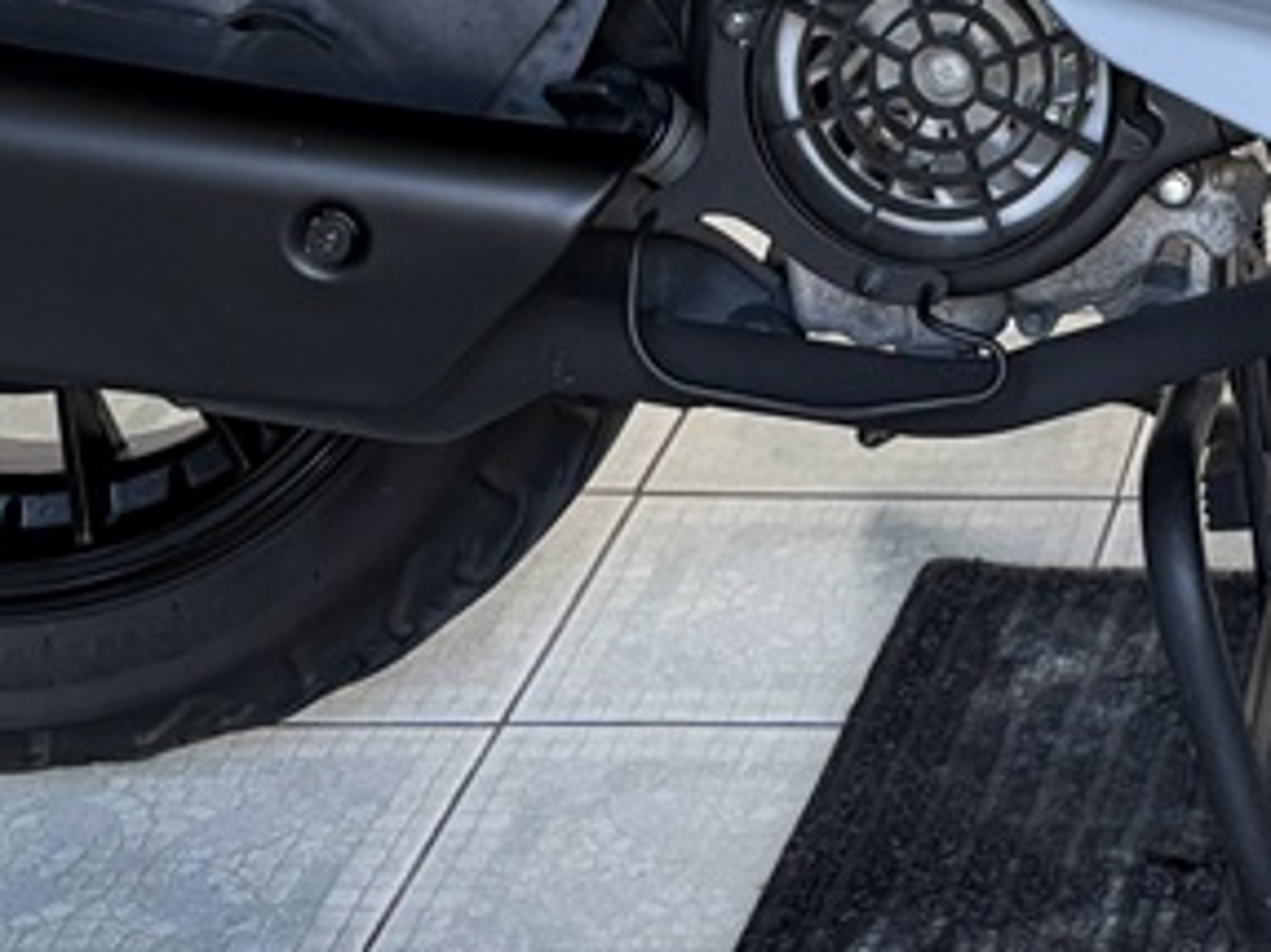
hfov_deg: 15.9
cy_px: -894
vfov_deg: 11.6
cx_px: 1749
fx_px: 4257
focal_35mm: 116
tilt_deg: -5.5
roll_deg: +0.4
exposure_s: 1/73
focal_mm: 5.96
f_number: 1.6
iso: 125
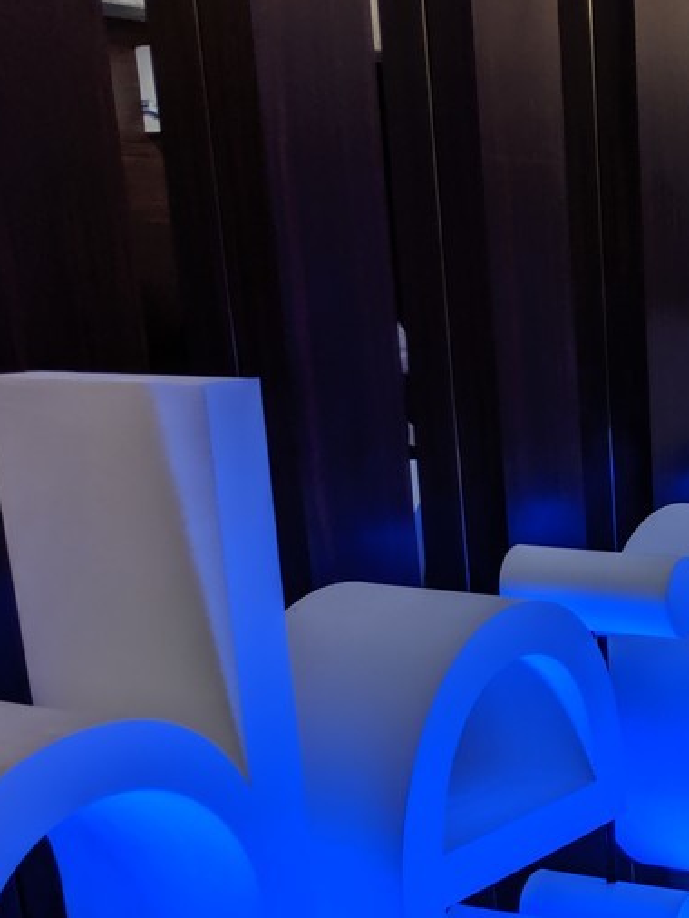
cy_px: 907
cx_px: 749
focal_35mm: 64
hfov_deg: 21.8
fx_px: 1697
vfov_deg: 28.5
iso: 61
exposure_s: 1/120
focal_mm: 4.44
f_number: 1.8
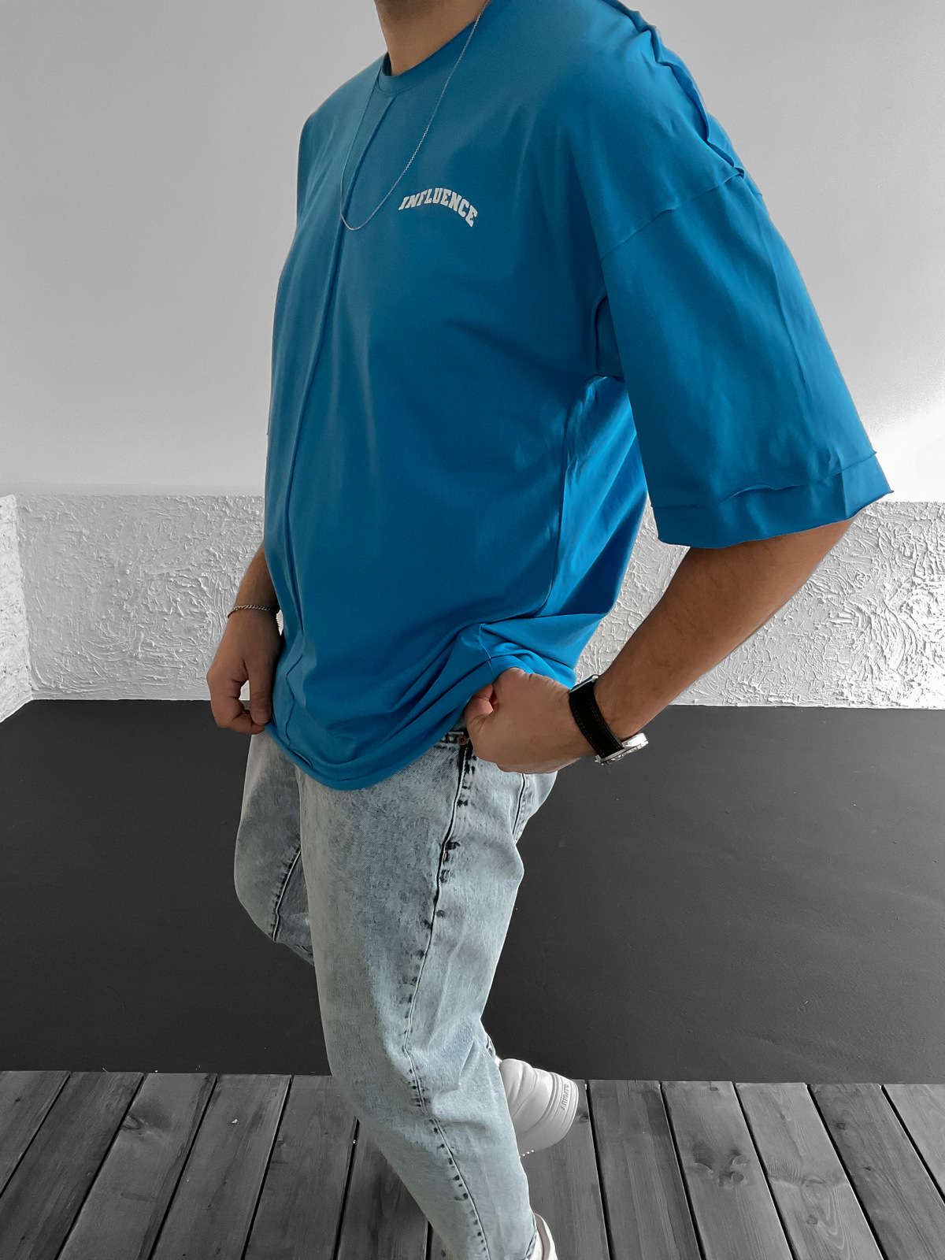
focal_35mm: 29
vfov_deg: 61.7
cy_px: 630
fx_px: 1056
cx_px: 472
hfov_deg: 48.2
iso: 125
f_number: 1.8
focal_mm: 3
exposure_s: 1/50
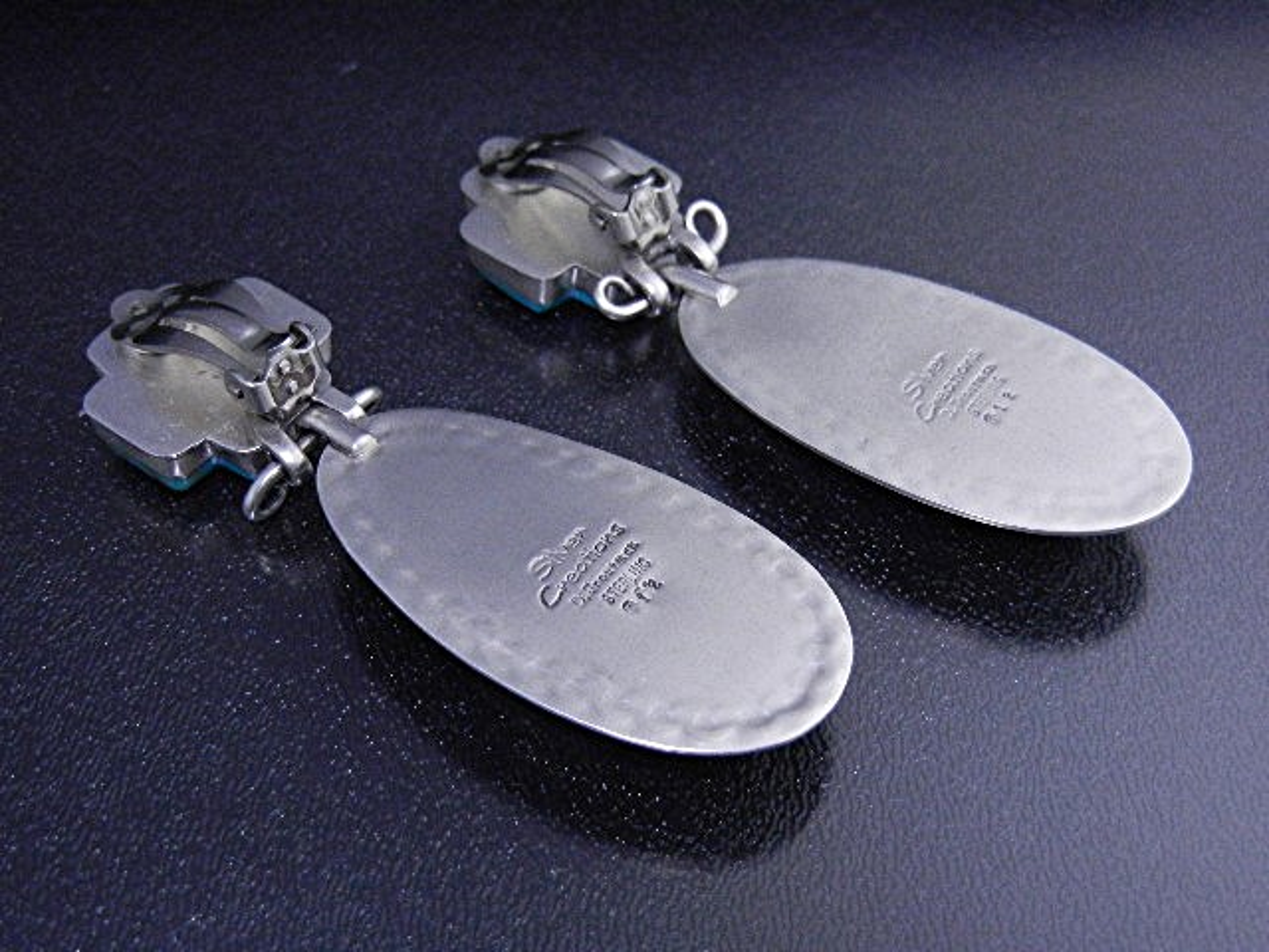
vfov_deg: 32.2
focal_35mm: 45
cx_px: 634
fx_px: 1650
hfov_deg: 42.1
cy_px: 476
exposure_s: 1/30
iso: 800
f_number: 7.6
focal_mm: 8.1
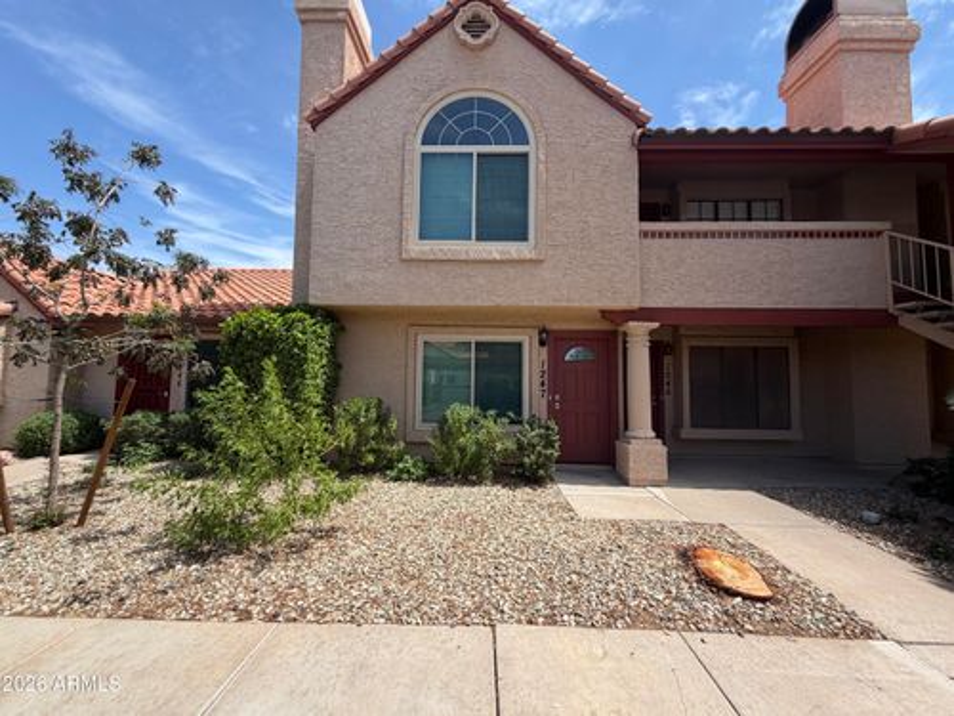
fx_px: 386
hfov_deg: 102.1
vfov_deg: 85.7
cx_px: 477
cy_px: 358
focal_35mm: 14
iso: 25
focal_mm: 2.22
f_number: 2.2
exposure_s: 1/770
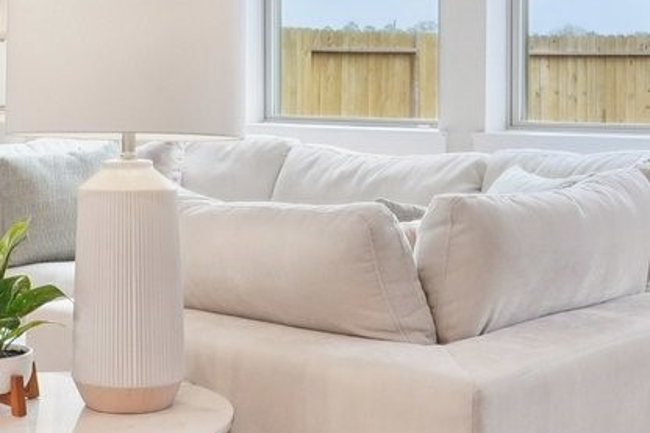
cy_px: 96
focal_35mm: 69
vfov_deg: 19.5
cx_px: 225
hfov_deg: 29.1
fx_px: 1245
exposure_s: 1/40
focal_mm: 14
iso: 500
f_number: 8
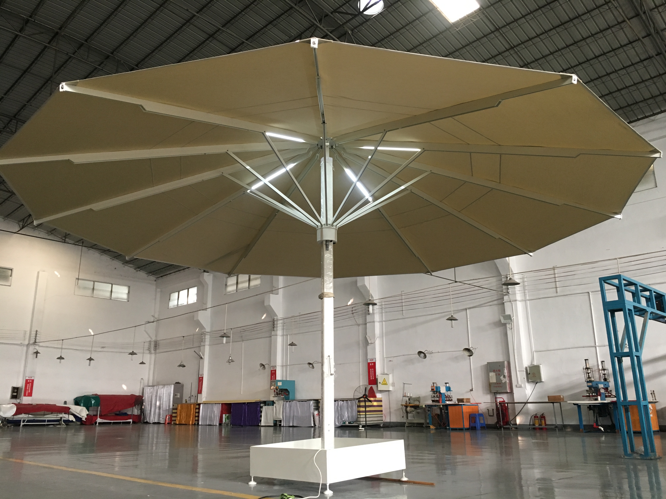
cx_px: 333
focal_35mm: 29
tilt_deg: +16.1
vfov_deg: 48.2
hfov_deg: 61.7
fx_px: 558
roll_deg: +0.7
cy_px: 250
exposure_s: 1/33
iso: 160
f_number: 2.2
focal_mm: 4.15
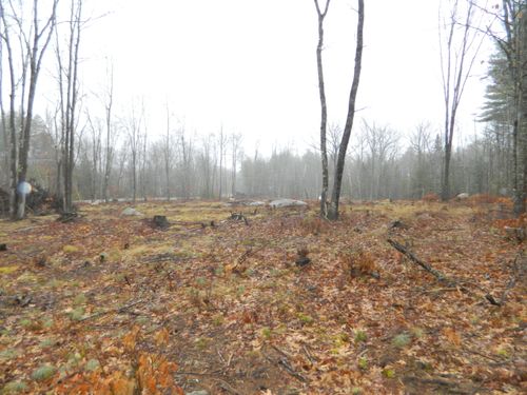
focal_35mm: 25
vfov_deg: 54.9
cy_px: 198
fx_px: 381
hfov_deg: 69.4
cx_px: 264
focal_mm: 4.5
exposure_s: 1/100
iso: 110
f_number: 3.1
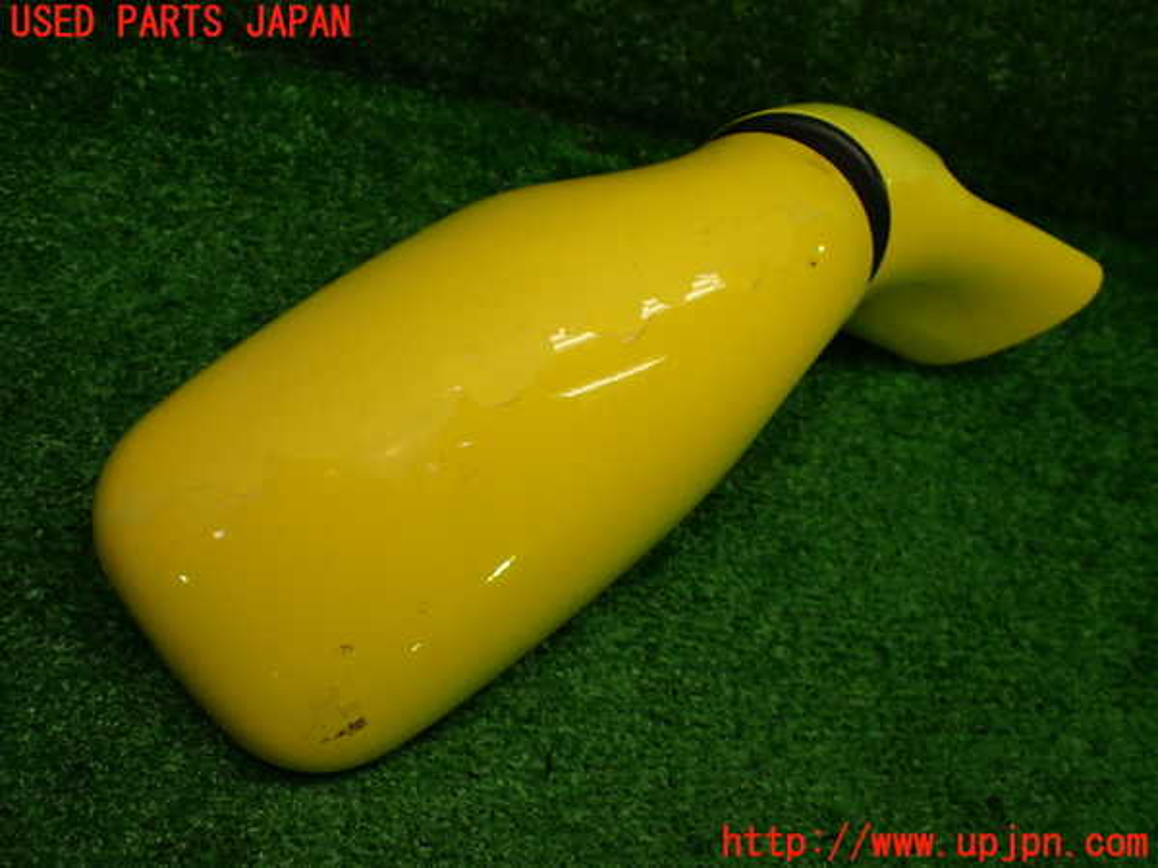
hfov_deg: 60.0
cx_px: 579
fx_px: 1004
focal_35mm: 30
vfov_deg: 46.8
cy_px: 434
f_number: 2.3
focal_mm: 5.4
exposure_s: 1/125
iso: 160
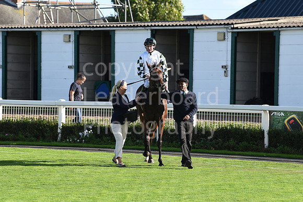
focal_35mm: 200
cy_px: 101
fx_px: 1684
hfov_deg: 10.3
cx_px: 152
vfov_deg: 6.9
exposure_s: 1/800
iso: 400
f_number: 6.3
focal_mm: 200
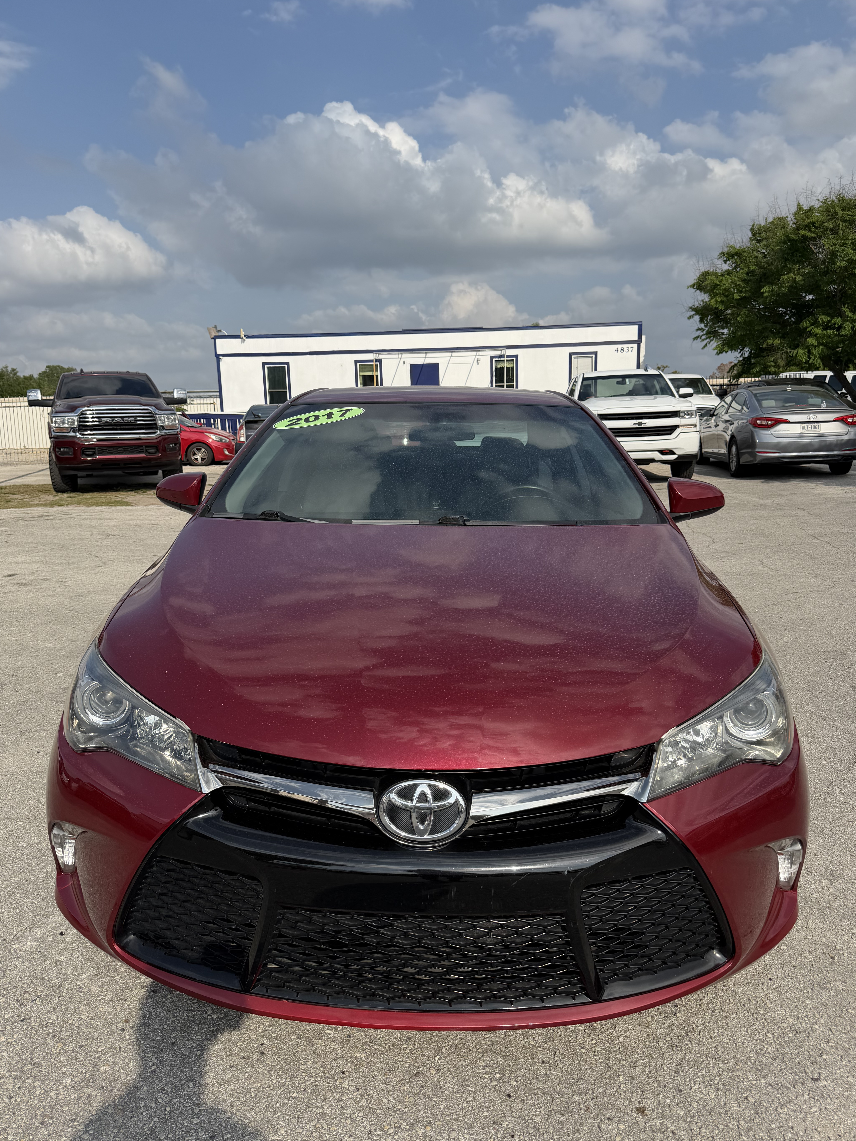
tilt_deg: -10.3
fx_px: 824
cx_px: 417
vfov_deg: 69.4
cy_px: 568
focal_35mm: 25
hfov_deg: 54.9
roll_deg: +2.1
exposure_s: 1/5714
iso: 80
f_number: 1.78
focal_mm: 6.76
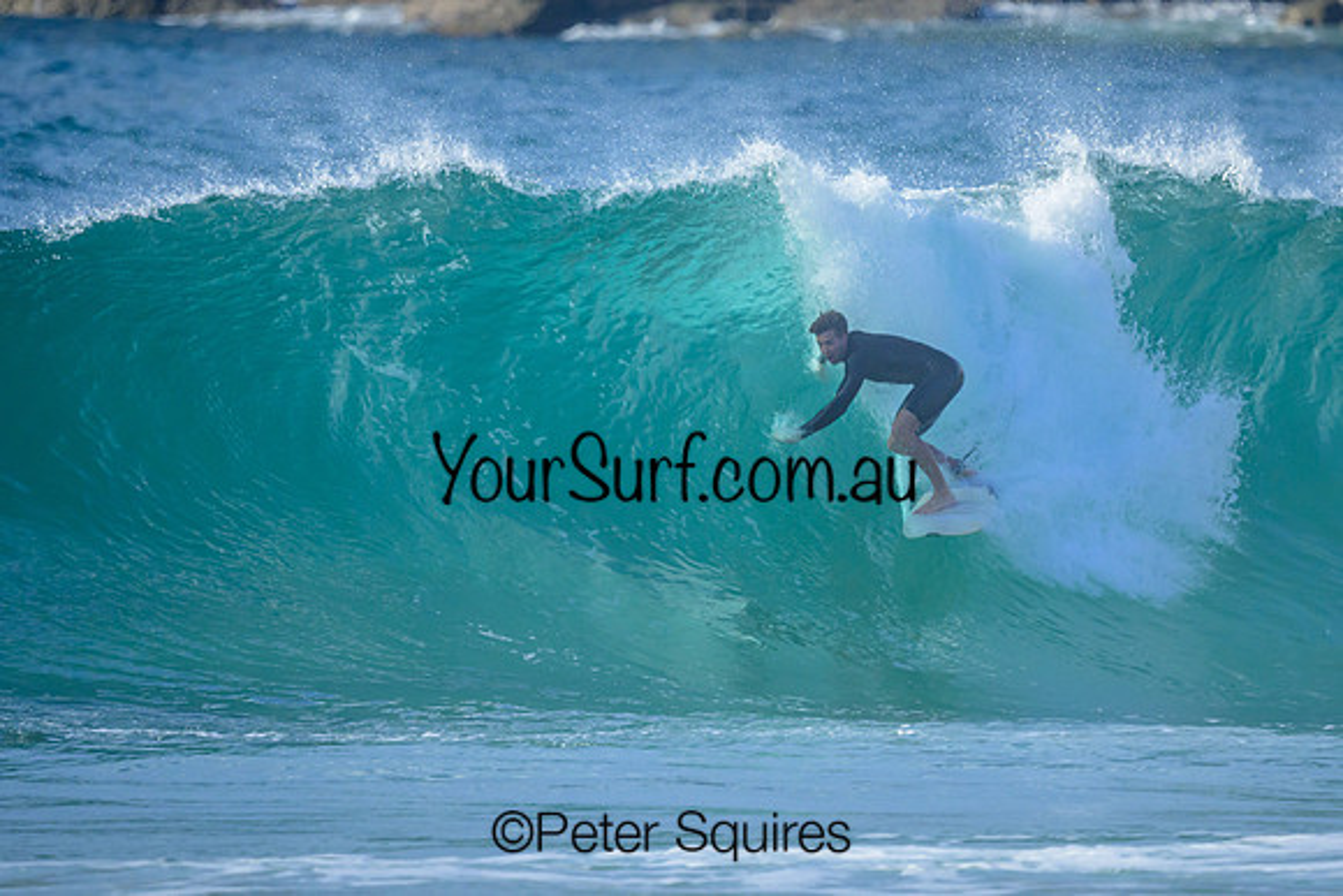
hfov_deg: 1.9
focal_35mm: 1093
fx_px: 40789
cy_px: 492
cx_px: 791
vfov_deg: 1.3
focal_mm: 800
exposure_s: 1/3200
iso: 1400
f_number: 8
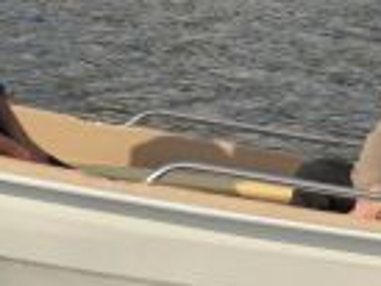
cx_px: 537
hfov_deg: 8.1
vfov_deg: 6.2
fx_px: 2633
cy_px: 60
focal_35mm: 239
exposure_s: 1/2500
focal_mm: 34
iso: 400
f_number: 5.6
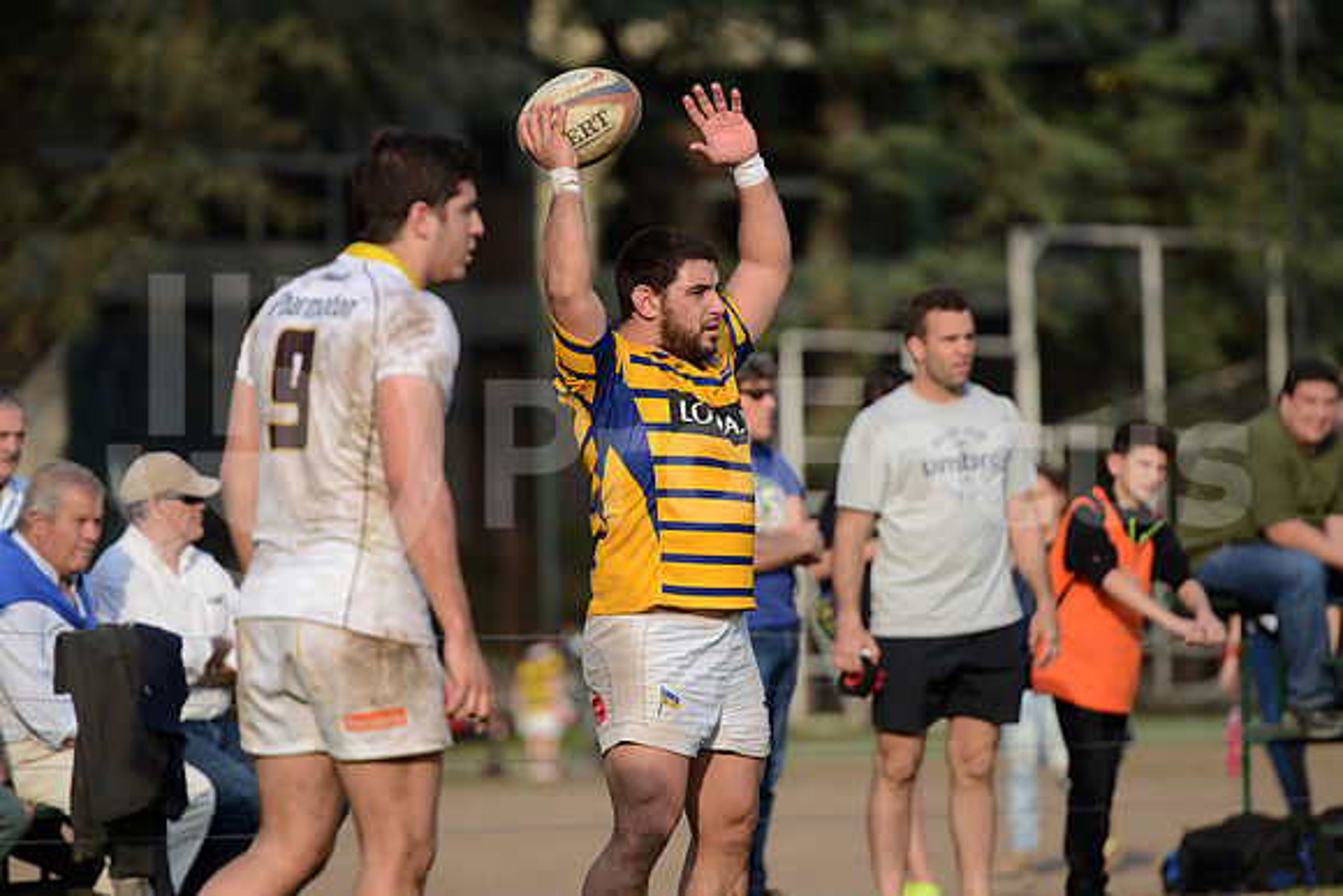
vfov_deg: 4.9
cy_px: 448
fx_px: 10448
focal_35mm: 280
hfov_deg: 7.4
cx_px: 672
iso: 320
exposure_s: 1/1250
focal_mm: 280
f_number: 4
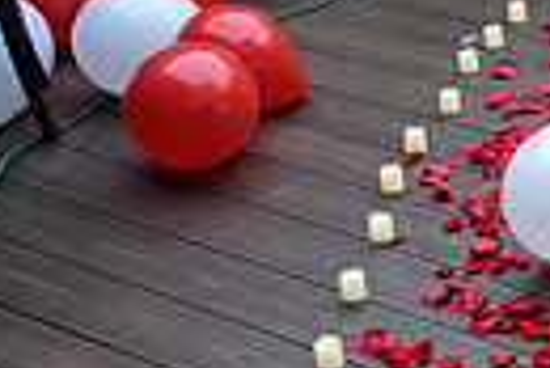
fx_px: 1637
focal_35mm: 107
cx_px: 931
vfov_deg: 12.7
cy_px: -11
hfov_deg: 16.5
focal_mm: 24
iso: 400
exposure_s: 1/160
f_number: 3.2
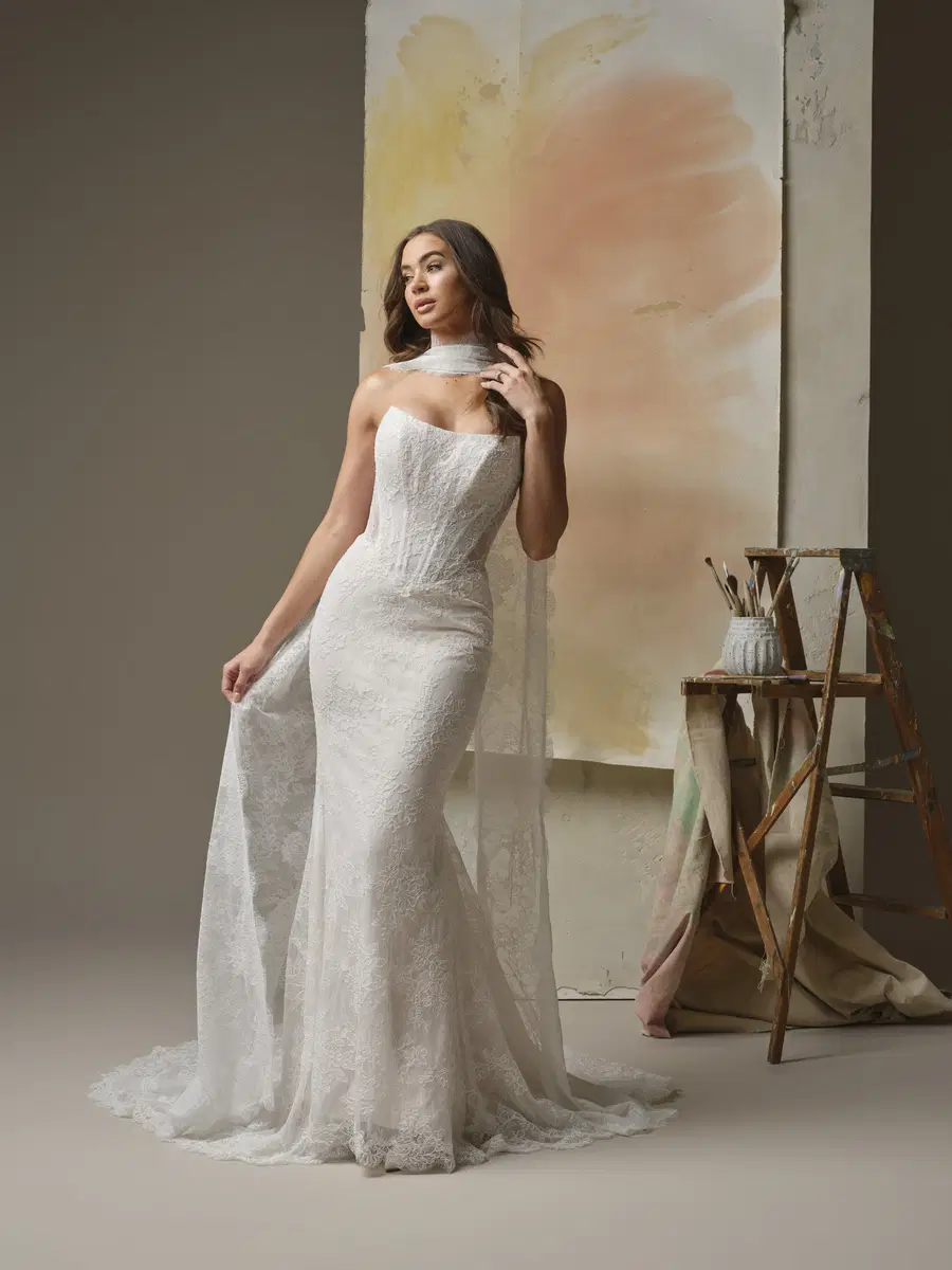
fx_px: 2163
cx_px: 476
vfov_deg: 32.7
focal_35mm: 59
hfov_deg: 24.8
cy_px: 635
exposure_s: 1/125
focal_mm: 75
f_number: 10
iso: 500
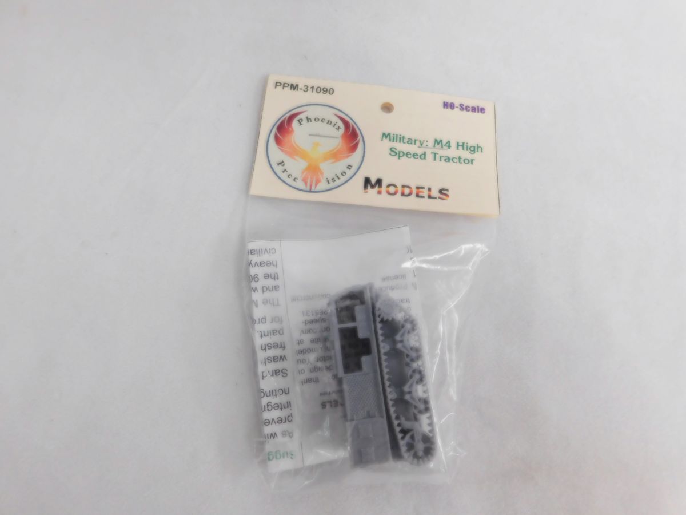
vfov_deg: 58.9
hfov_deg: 73.9
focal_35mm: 23
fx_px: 456
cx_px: 343
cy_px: 258
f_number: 3
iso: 280
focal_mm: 4
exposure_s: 1/30
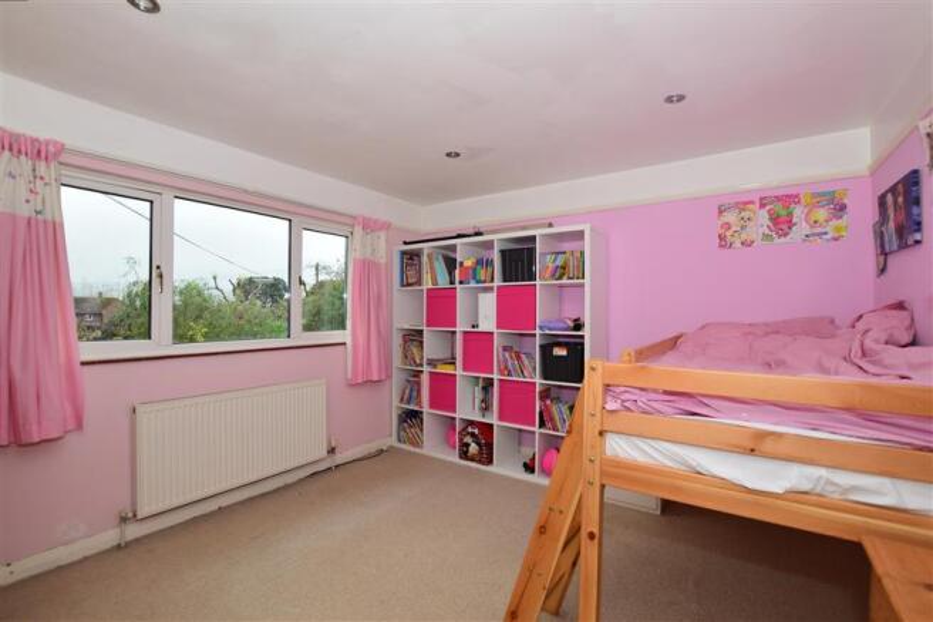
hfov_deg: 100.4
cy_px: 311
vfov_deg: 77.3
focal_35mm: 15
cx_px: 466
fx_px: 389
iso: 200
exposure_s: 1/60
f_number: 7.1
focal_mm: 10
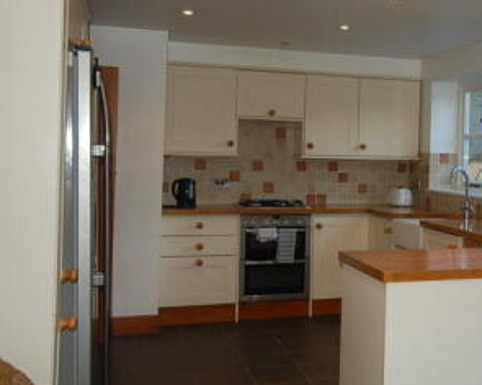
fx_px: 713
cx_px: 410
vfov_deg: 30.2
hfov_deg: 35.7
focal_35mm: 50
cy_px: 156
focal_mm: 16
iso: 400
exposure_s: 1/60
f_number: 5.3
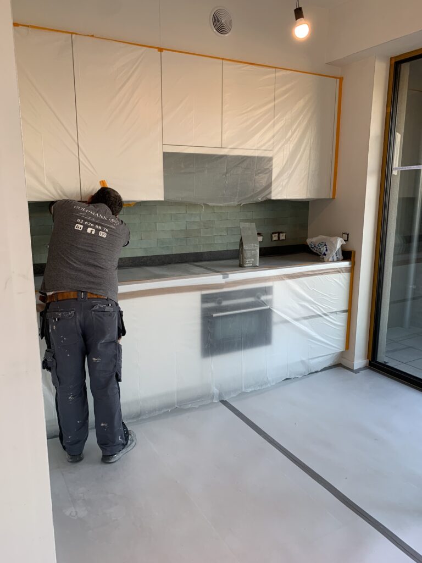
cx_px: 211
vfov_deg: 67.3
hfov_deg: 53.1
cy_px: 282
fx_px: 423
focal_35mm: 26
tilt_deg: -10.9
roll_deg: +0.0
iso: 64
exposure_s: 1/121
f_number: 1.8
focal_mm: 4.25
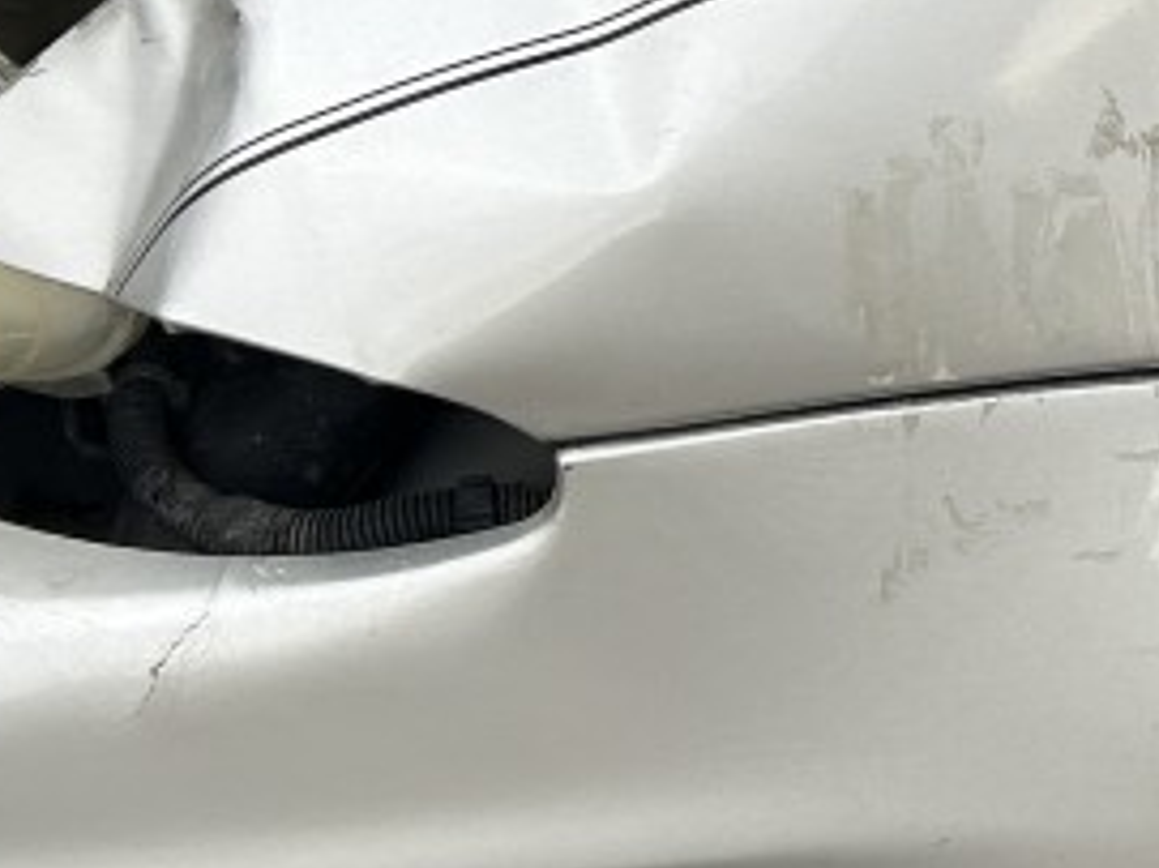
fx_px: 4116
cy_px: 227
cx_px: 1373
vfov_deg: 12.0
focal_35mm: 123
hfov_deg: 15.5
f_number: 1.5
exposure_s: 1/460
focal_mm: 5.7
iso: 50
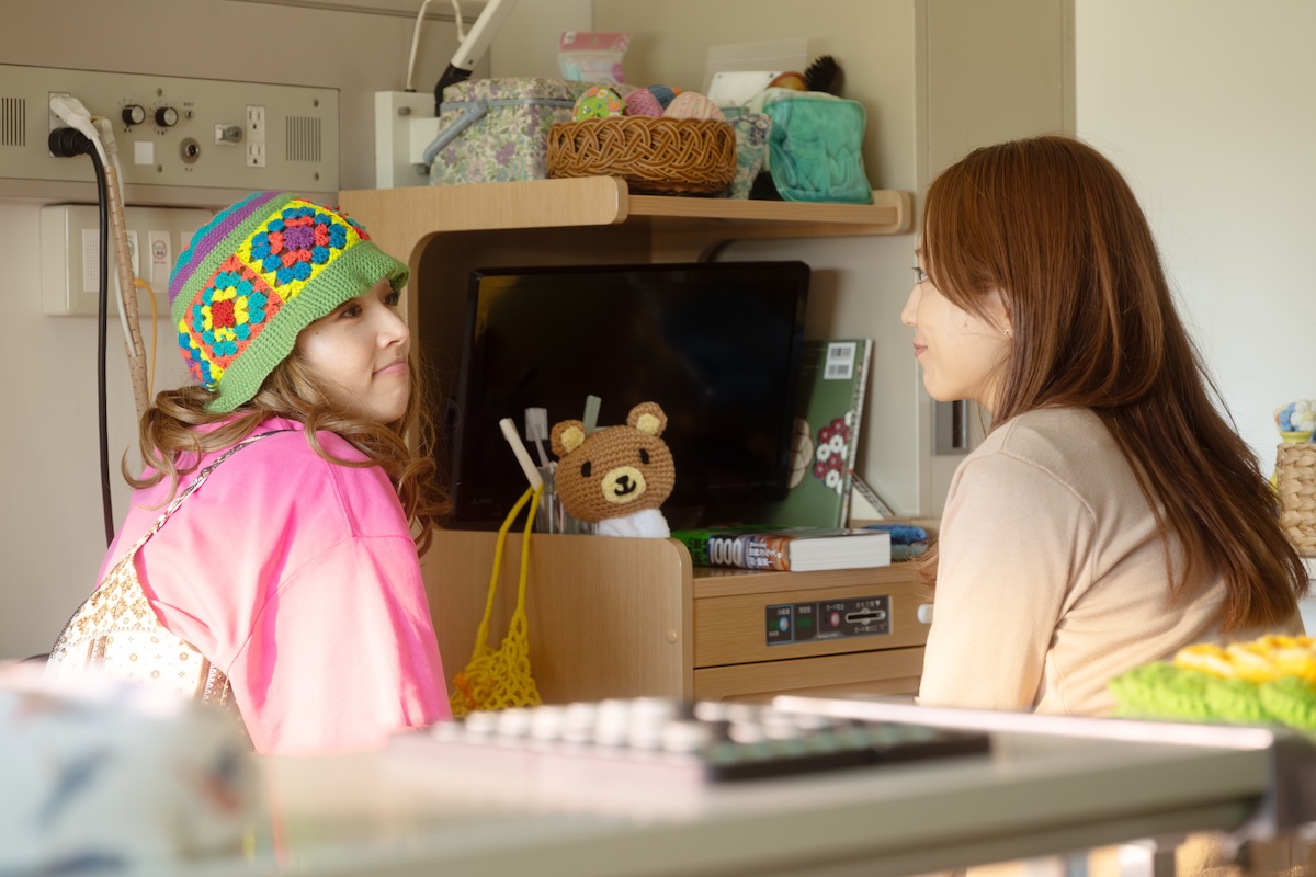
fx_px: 3399
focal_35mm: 93
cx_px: 658
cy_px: 438
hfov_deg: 21.9
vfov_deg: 14.7
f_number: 5.6
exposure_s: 1/100
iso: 1600
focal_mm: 93
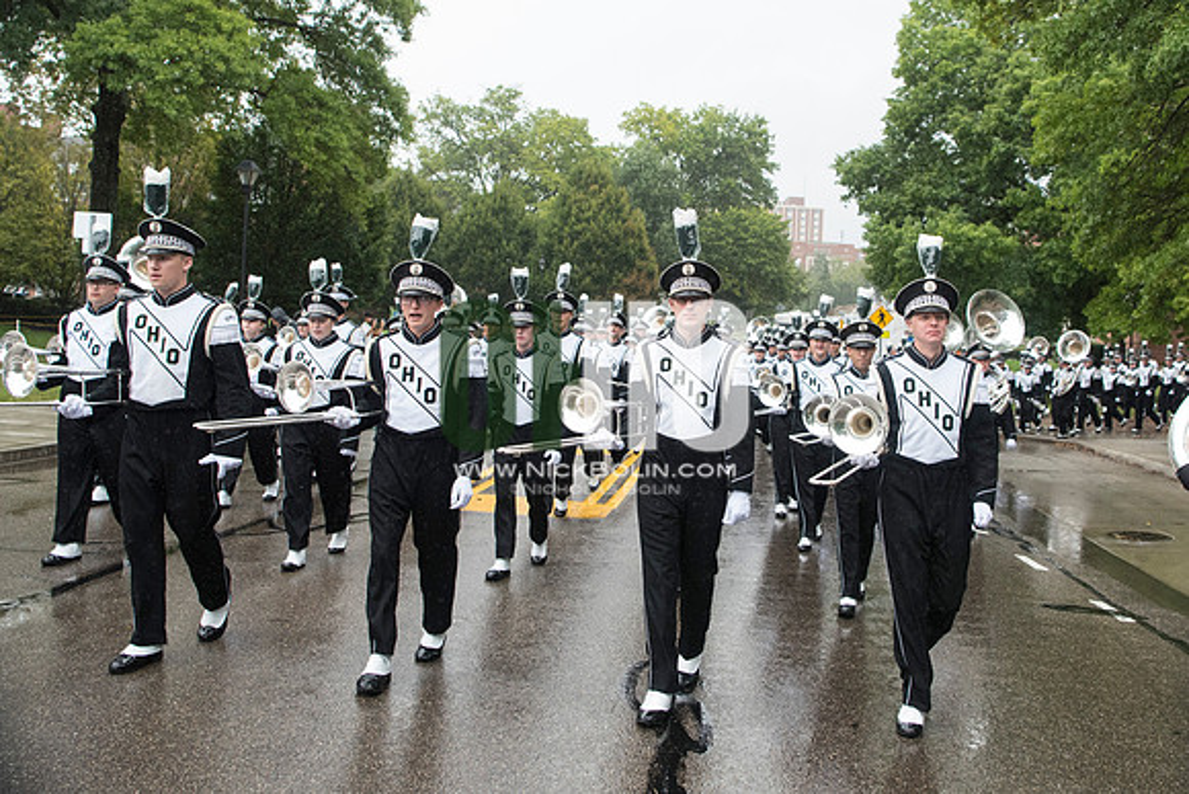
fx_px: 1144
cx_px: 693
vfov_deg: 38.2
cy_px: 336
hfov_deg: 54.6
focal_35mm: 35
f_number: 3.5
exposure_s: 1/800
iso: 1600
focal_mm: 24
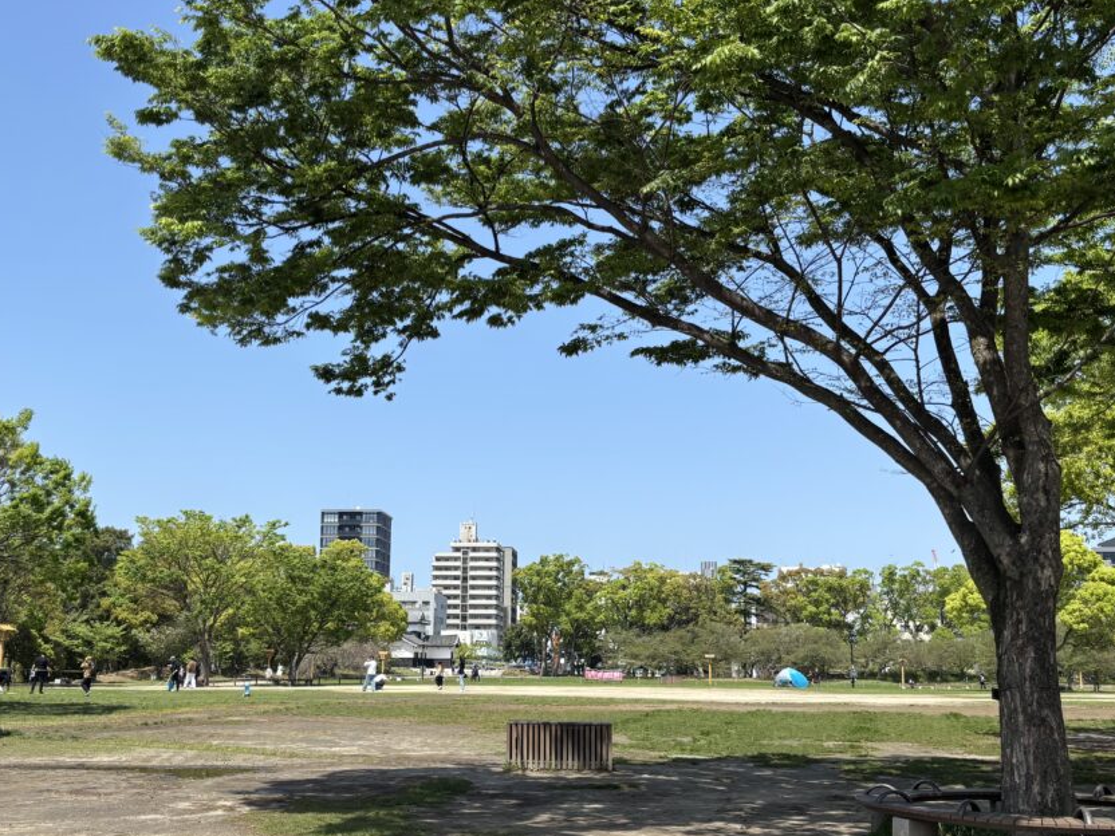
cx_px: 503
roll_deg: +0.7
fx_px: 1288
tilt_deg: +10.4
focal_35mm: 40
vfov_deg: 35.9
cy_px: 447
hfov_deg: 46.7
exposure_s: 1/3021
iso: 50
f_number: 1.6
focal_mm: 5.96
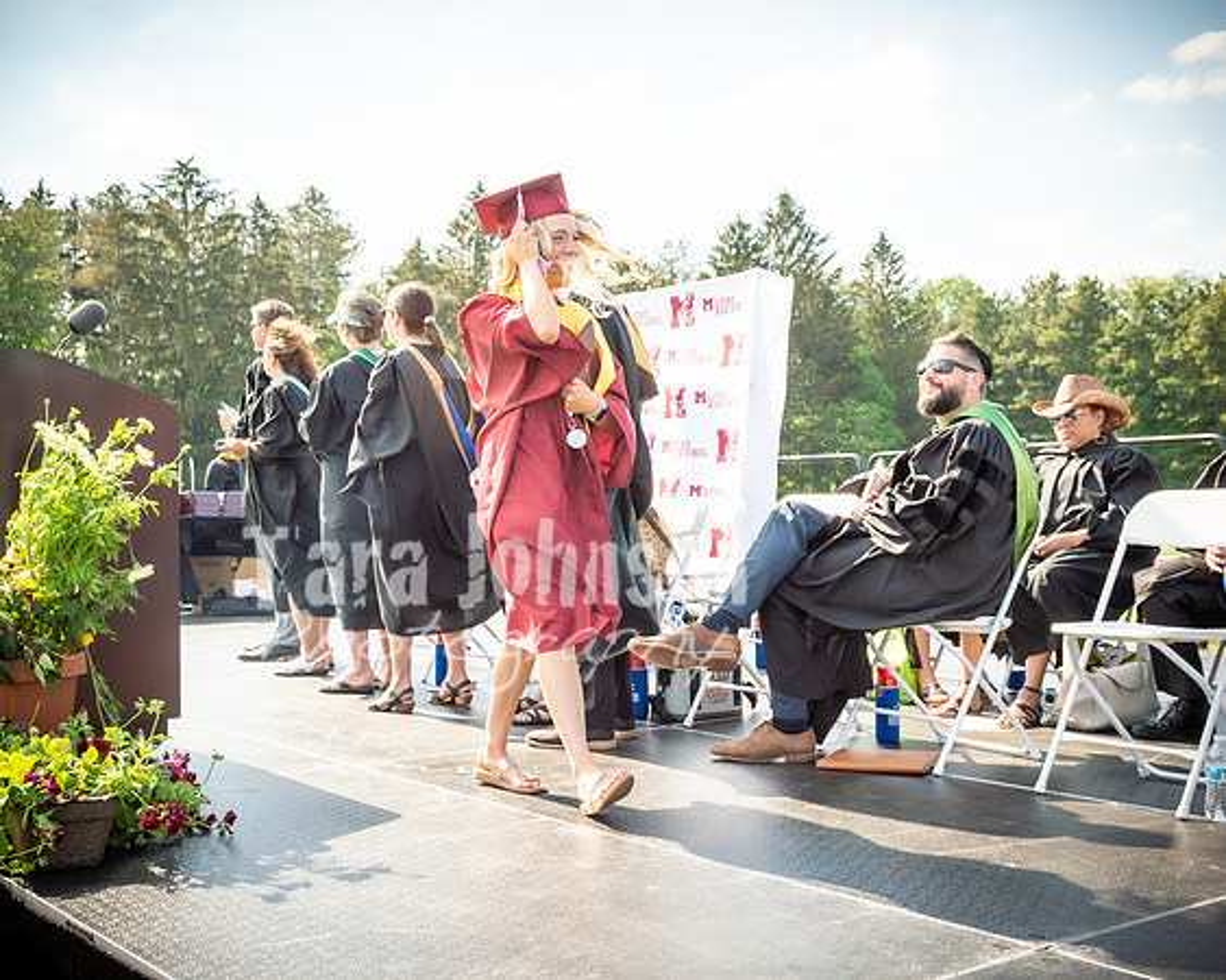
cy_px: 490
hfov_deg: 42.0
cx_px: 613
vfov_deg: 34.1
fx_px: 1596
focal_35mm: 44
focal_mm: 26
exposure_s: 1/500
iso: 200
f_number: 7.1
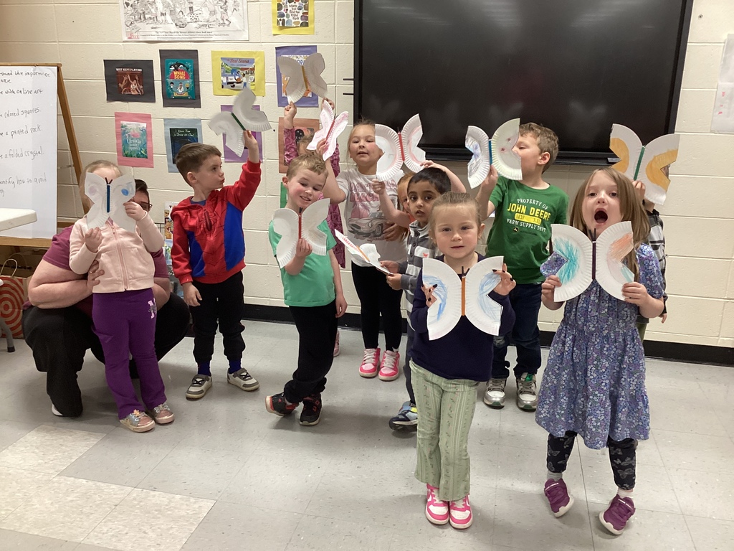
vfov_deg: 45.4
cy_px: 276
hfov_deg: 58.4
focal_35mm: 31
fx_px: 657
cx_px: 367
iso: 200
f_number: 2.4
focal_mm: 3.3
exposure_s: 1/60
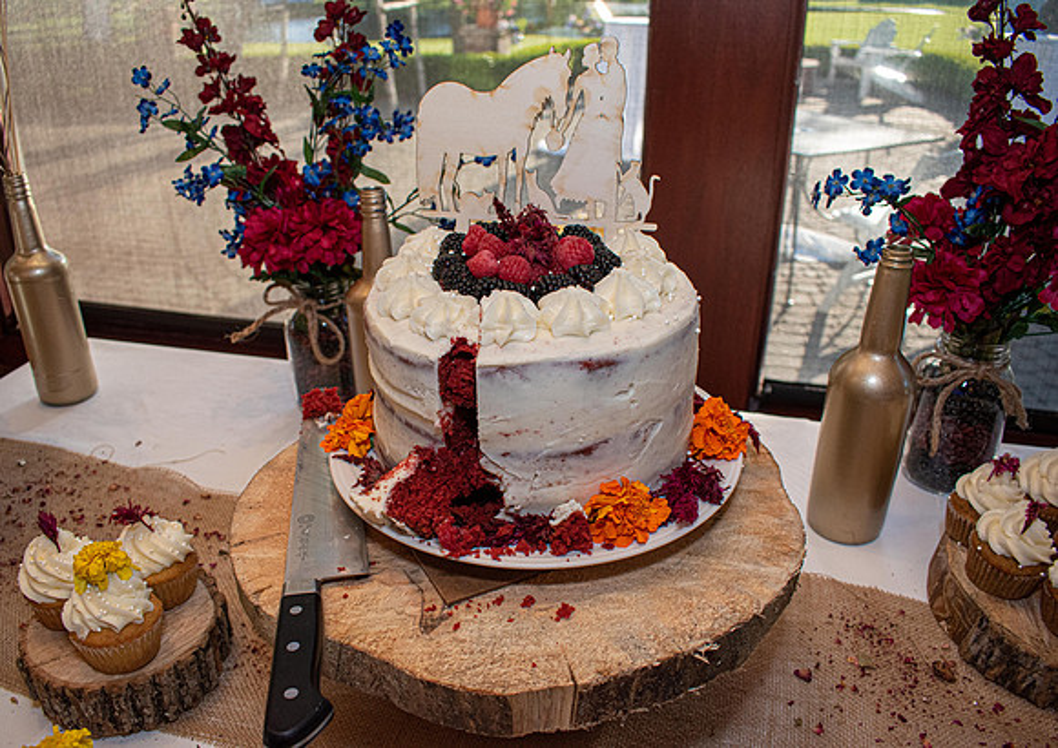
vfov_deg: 47.9
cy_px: 374
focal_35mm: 28
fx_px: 841
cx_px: 497
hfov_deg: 64.3
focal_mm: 18
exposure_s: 1/100
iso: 800
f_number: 5
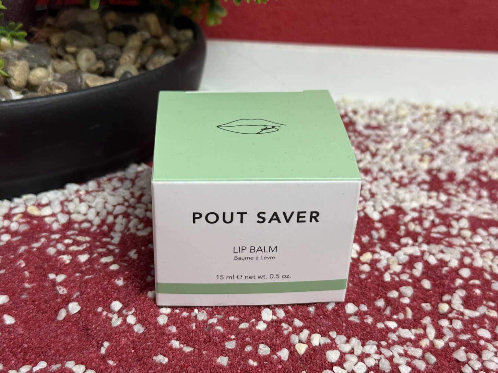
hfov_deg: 39.7
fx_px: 691
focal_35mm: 48
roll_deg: -3.3
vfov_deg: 30.3
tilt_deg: -28.6
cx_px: 249
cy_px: 186
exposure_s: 1/50
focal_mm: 6.76
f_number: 1.78
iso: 100
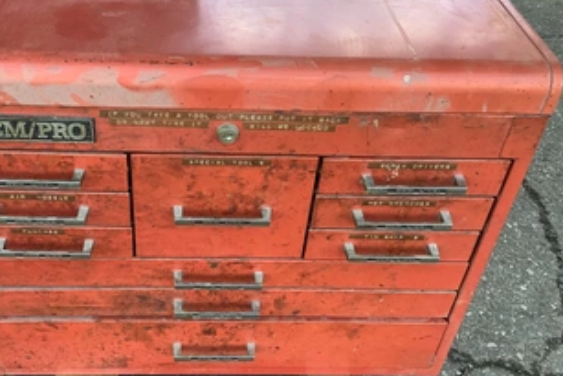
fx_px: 657
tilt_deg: -40.1
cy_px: 176
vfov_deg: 31.9
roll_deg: -3.2
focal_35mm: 42
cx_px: 216
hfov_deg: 46.0
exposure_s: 1/120
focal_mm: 3.3
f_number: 2.4
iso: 50
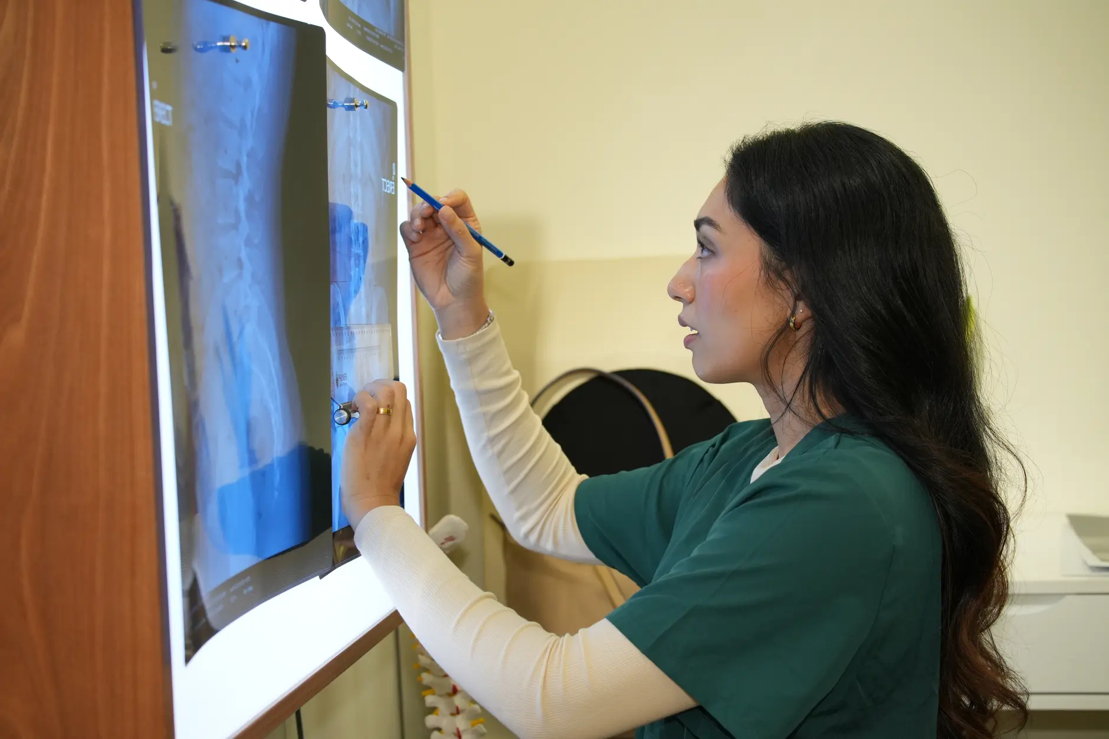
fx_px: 1617
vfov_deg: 25.7
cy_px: 370
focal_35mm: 52
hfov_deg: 37.9
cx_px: 554
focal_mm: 35
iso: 640
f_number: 3.2
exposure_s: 1/160
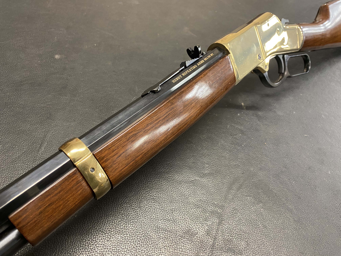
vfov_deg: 53.1
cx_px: 170
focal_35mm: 26
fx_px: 256
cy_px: 128
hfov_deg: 67.3
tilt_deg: -48.3
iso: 400
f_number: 1.8
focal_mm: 4.25
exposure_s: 1/33
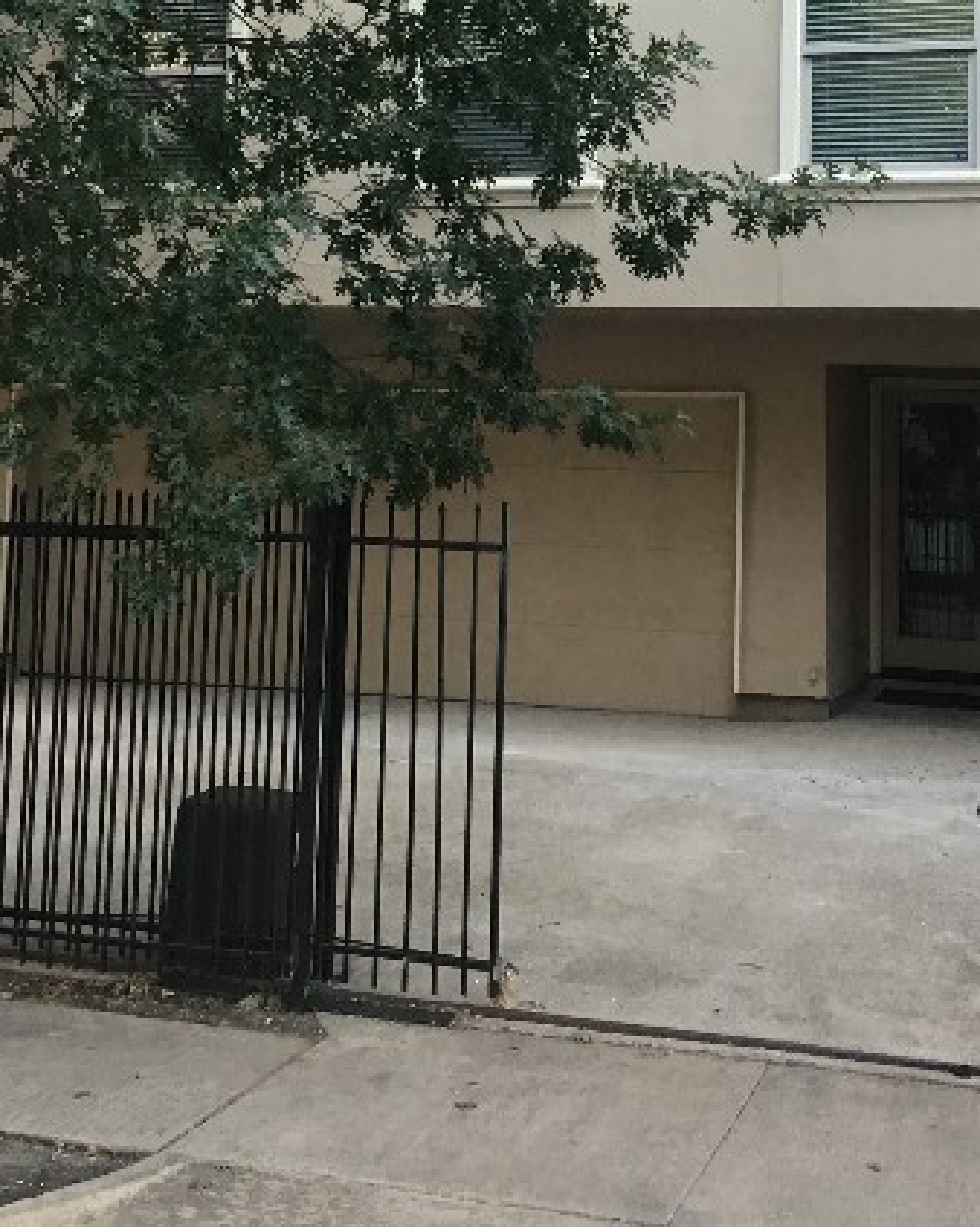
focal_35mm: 55
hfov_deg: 27.6
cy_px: 183
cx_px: 536
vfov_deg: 32.8
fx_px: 1995
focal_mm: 3.3
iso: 32
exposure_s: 1/40
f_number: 2.4
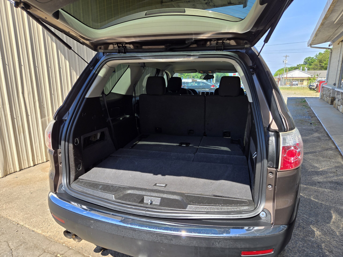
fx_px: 228
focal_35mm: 23
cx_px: 172
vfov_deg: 58.9
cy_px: 128
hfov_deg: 73.9
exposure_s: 1/732
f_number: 1.8
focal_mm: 5.4
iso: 25
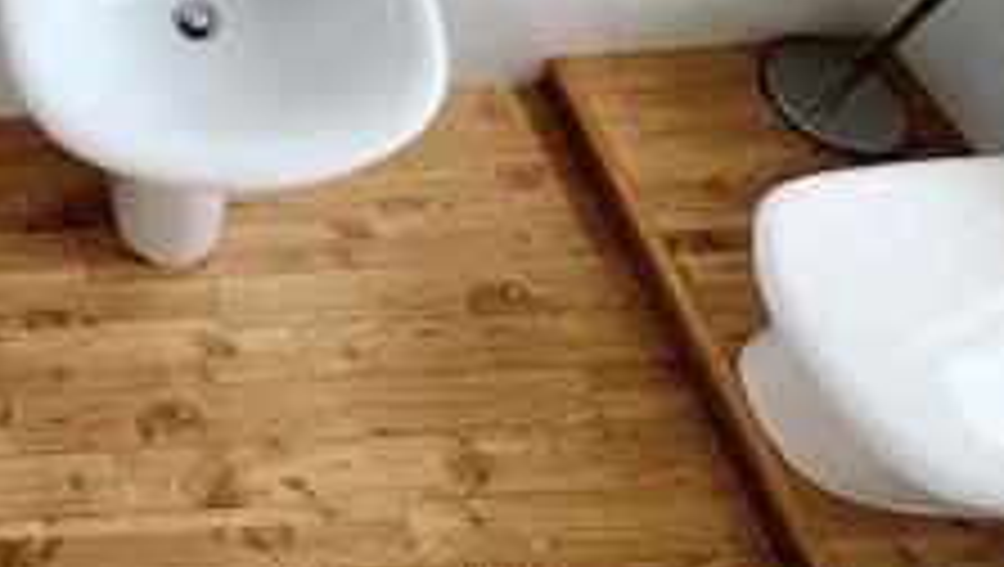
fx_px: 986
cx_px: -65
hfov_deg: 43.5
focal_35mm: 37
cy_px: -398
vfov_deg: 22.4
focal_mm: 1.6
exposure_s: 1/99
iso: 160
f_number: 1.8
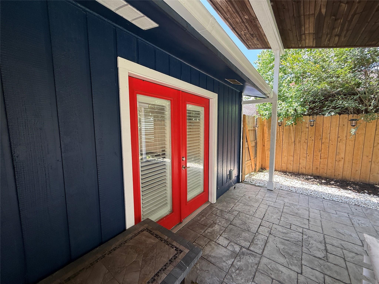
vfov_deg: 85.7
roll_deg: -0.3
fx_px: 153
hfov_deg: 102.1
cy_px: 142
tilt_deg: -6.2
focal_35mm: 14
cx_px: 190
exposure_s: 1/128
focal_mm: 2.22
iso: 64
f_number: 2.2
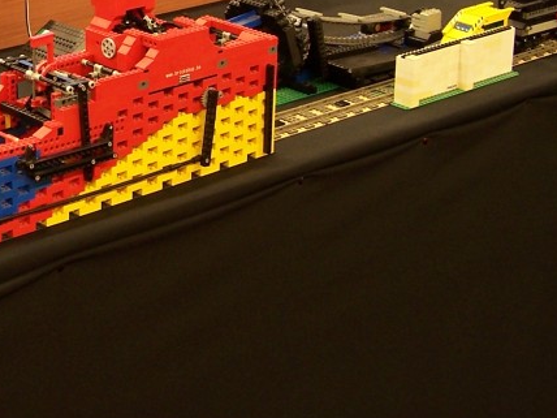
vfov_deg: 16.1
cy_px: 55
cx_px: 53
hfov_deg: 21.1
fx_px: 1464
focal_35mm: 91
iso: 80
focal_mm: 6.3
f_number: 2.8
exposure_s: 1/2
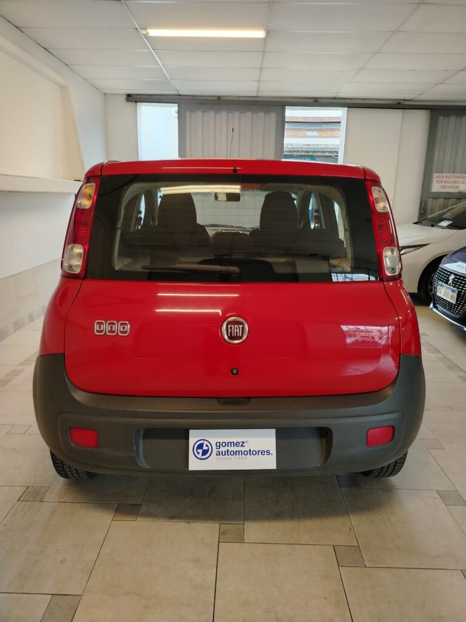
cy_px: 311
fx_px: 431
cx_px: 233
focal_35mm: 24
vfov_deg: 71.6
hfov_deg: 56.8
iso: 747
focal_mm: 5.25
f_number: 1.75
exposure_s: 1/33.3
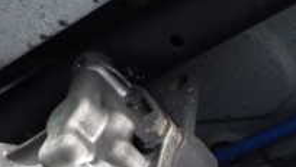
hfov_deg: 22.2
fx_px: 754
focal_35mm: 96
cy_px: 301
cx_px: 109
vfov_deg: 11.7
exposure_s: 1/30
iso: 800
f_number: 2.3
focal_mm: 5.4
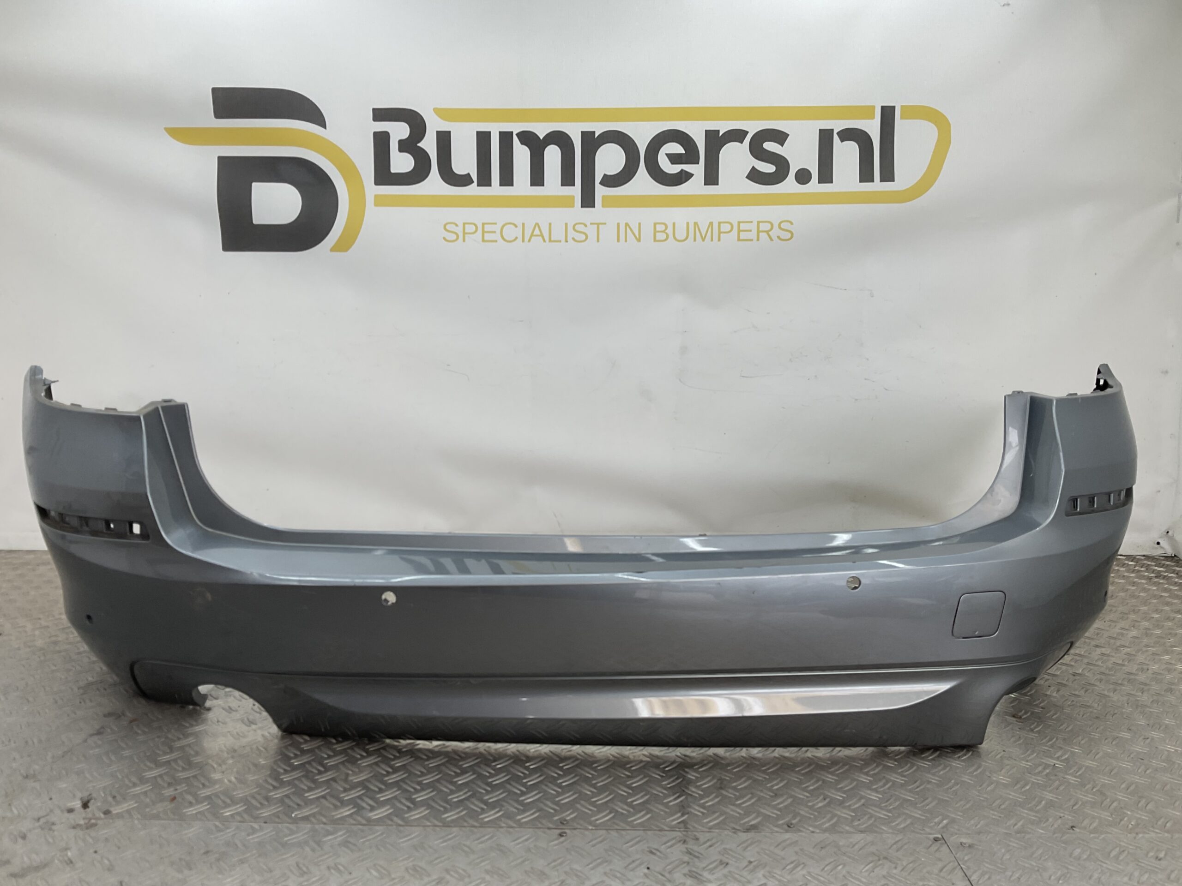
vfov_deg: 48.2
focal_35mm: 29
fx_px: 990
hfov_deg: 61.7
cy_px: 443
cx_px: 591
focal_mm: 3
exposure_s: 1/135
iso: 16
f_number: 1.8
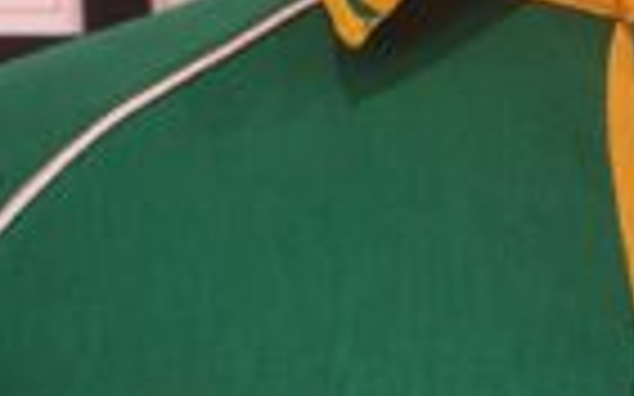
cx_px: 670
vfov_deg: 6.8
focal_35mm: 169
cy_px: 1325
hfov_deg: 12.2
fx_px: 2919
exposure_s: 1/50
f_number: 1.8
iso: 50
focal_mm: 5.4
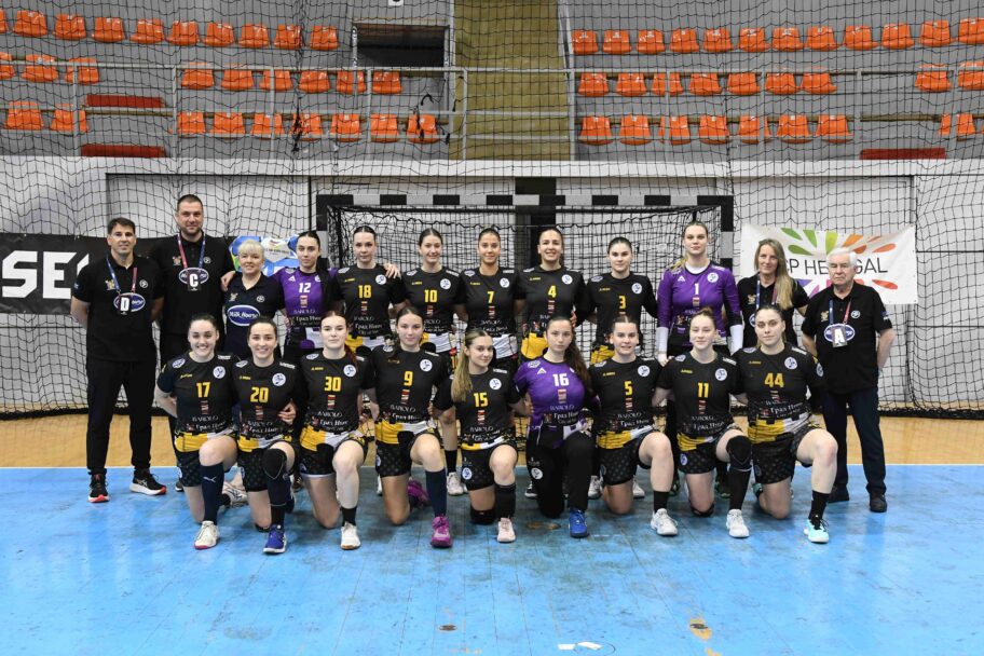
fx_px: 1066
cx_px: 492
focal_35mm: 39
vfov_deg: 34.2
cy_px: 328
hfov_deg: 49.6
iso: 3200
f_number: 4
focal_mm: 26
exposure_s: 1/500
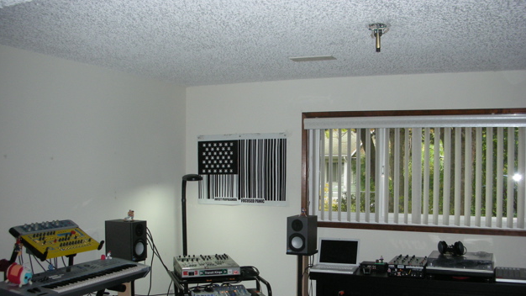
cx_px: 266
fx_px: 544
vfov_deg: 30.2
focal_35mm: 39
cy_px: 194
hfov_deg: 51.6
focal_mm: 5.8
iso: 140
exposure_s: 1/60
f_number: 2.8
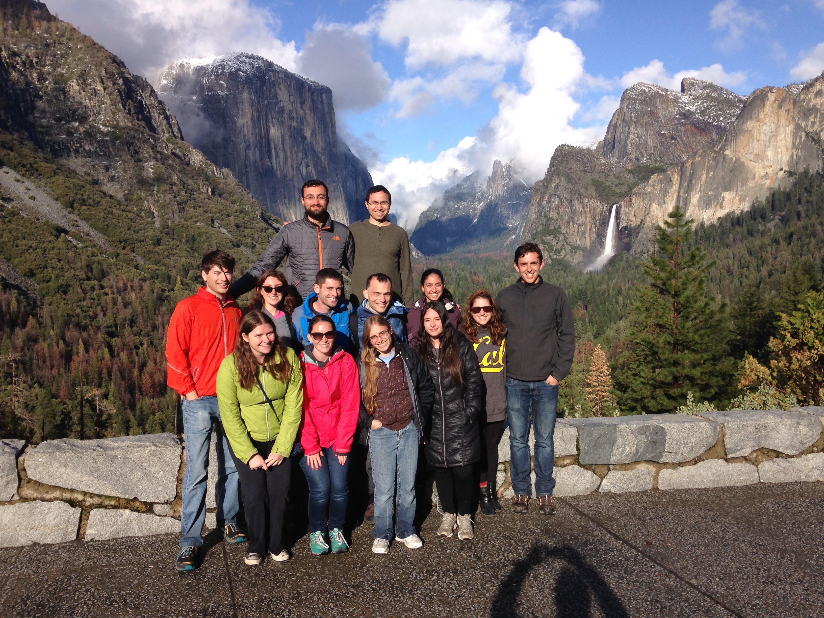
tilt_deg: -5.6
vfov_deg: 42.9
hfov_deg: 55.4
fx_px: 786
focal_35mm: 33
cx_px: 412
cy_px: 309
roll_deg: +1.0
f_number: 2.4
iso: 50
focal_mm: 4.12
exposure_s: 1/1466
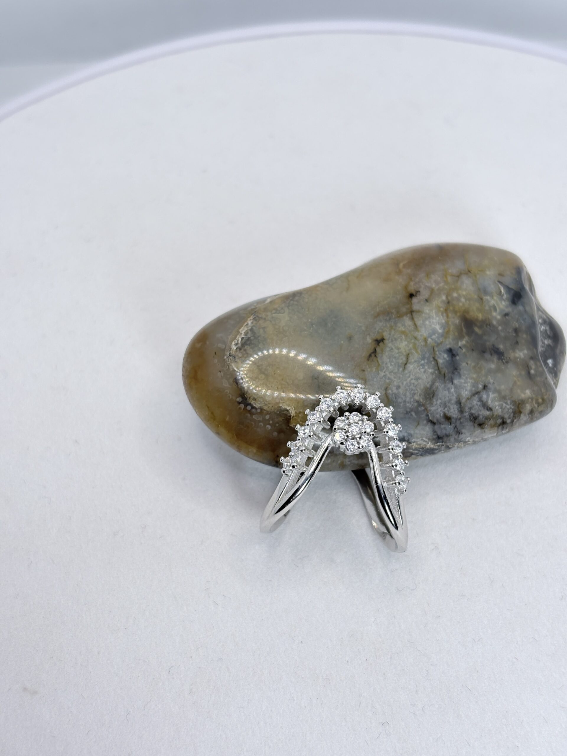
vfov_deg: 36.8
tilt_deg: -52.9
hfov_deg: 28.0
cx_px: 284
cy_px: 378
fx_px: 1136
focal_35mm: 52
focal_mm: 5.96
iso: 40
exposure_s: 1/566
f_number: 1.6
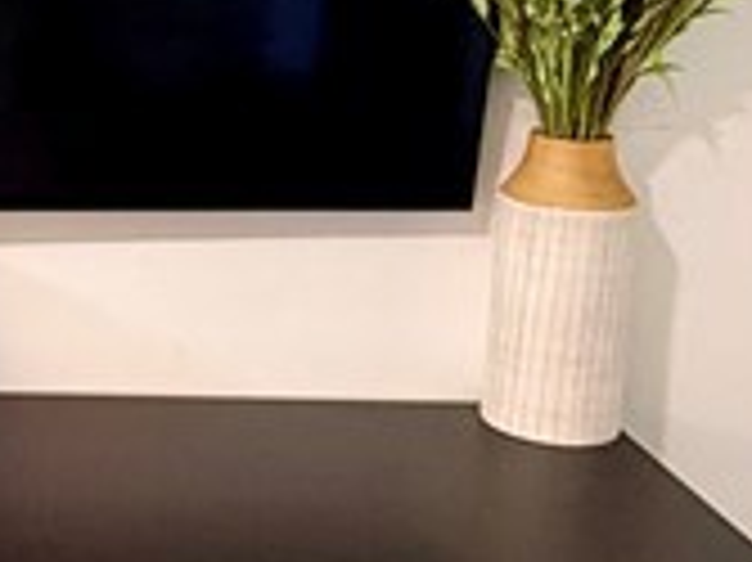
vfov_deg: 16.9
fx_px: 1867
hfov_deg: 20.0
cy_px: 40
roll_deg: +0.6
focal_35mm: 86
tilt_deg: -9.4
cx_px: -338
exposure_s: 1/60
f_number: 2.2
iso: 320
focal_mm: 2.22
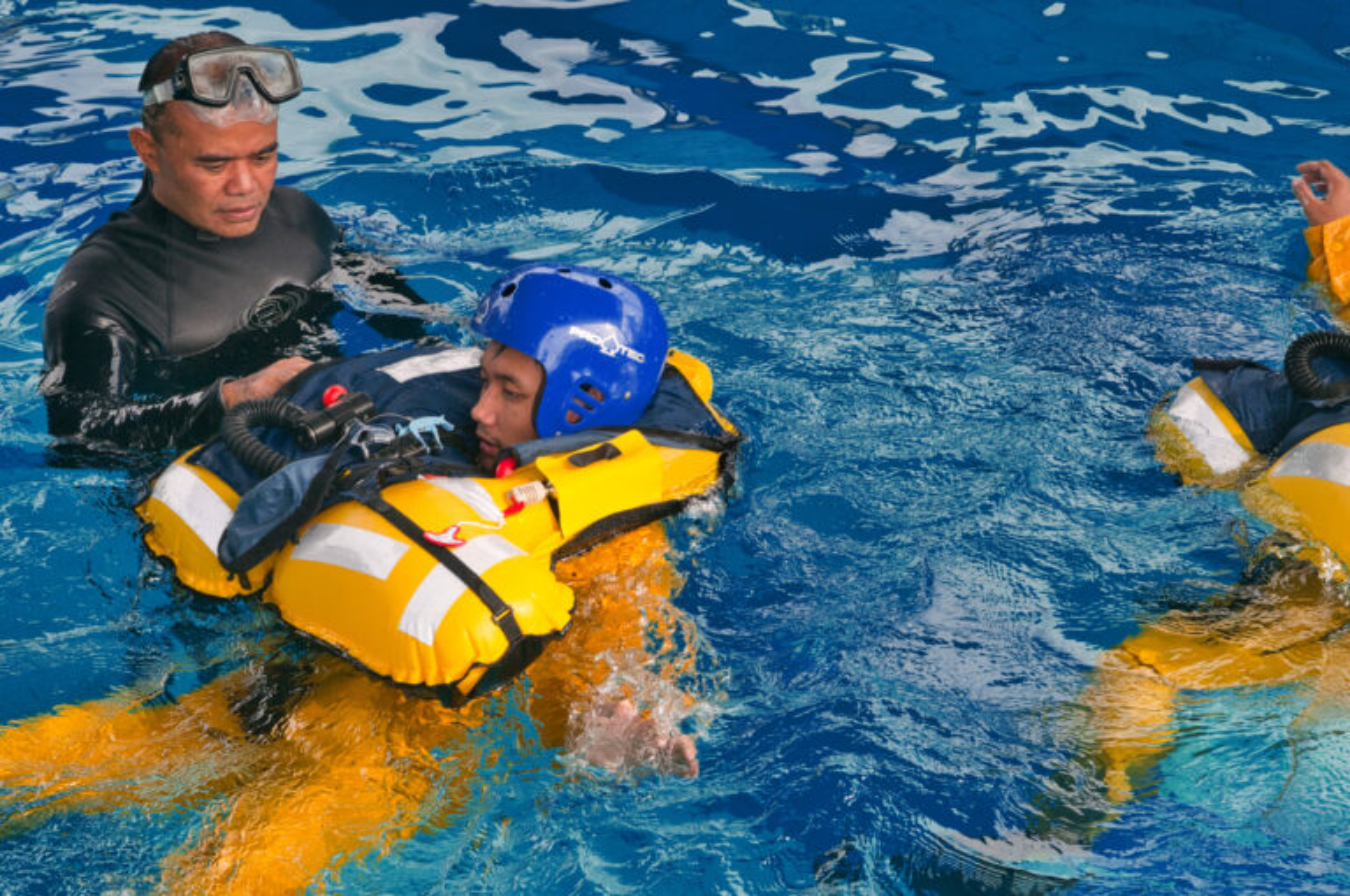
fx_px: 3932
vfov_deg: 13.0
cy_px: 448
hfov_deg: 19.5
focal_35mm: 105
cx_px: 675
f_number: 9
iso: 500
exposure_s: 1/250
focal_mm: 70
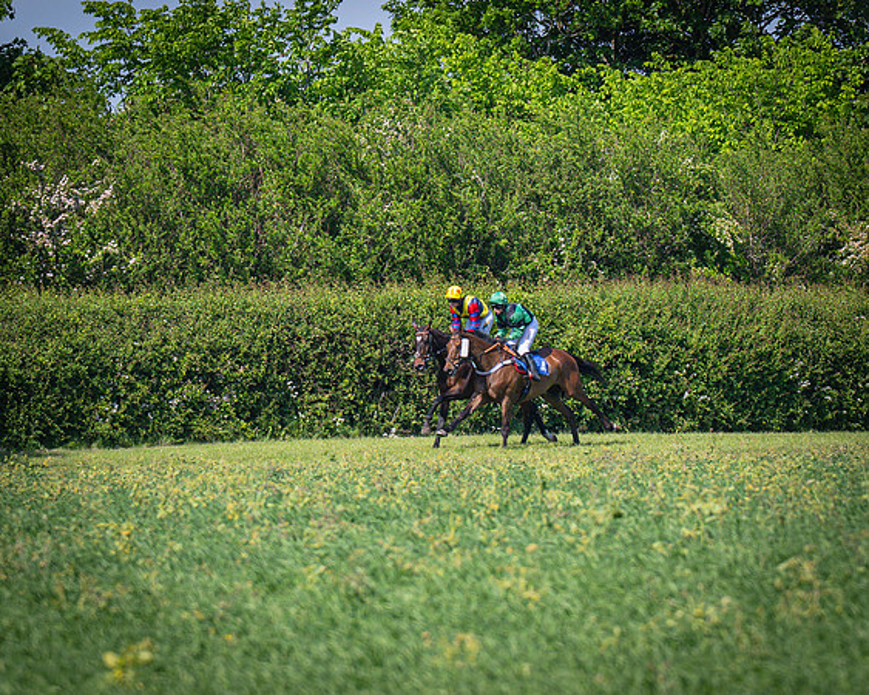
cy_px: 363
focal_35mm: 605
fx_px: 15552
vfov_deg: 2.6
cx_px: 478
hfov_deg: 3.2
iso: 400
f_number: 5
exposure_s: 1/2000
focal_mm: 200
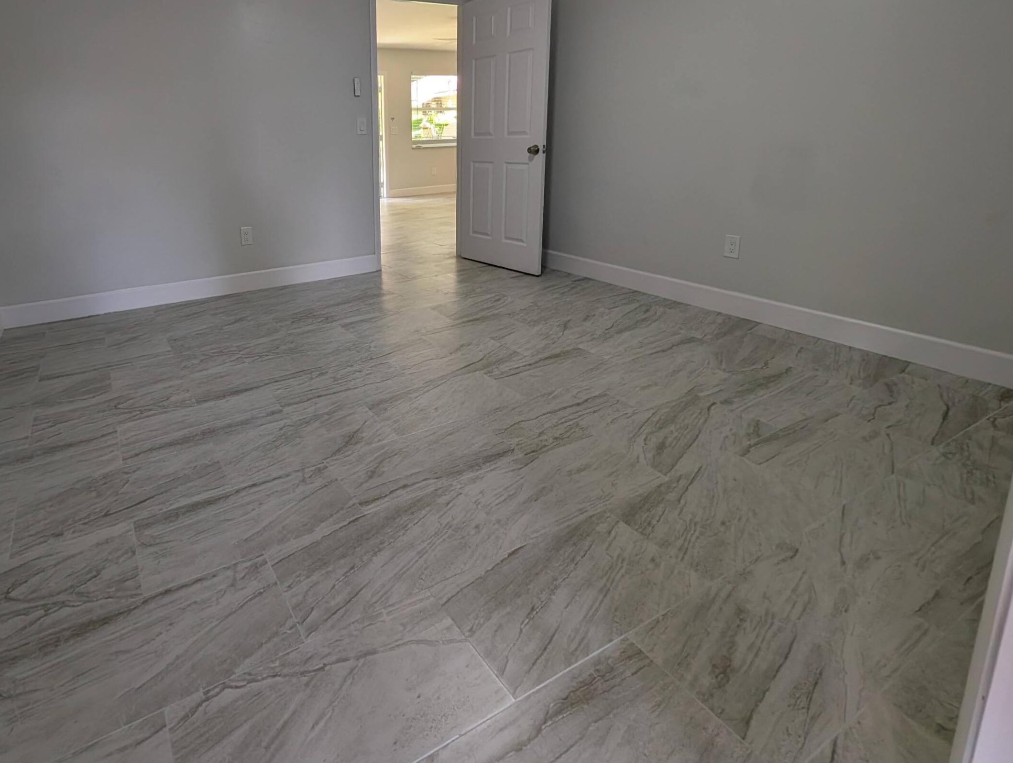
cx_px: 351
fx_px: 498
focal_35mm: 17
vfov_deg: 72.3
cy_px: 246
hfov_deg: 88.2
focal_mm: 2.02
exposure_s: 1/95.3
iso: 58
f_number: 1.7
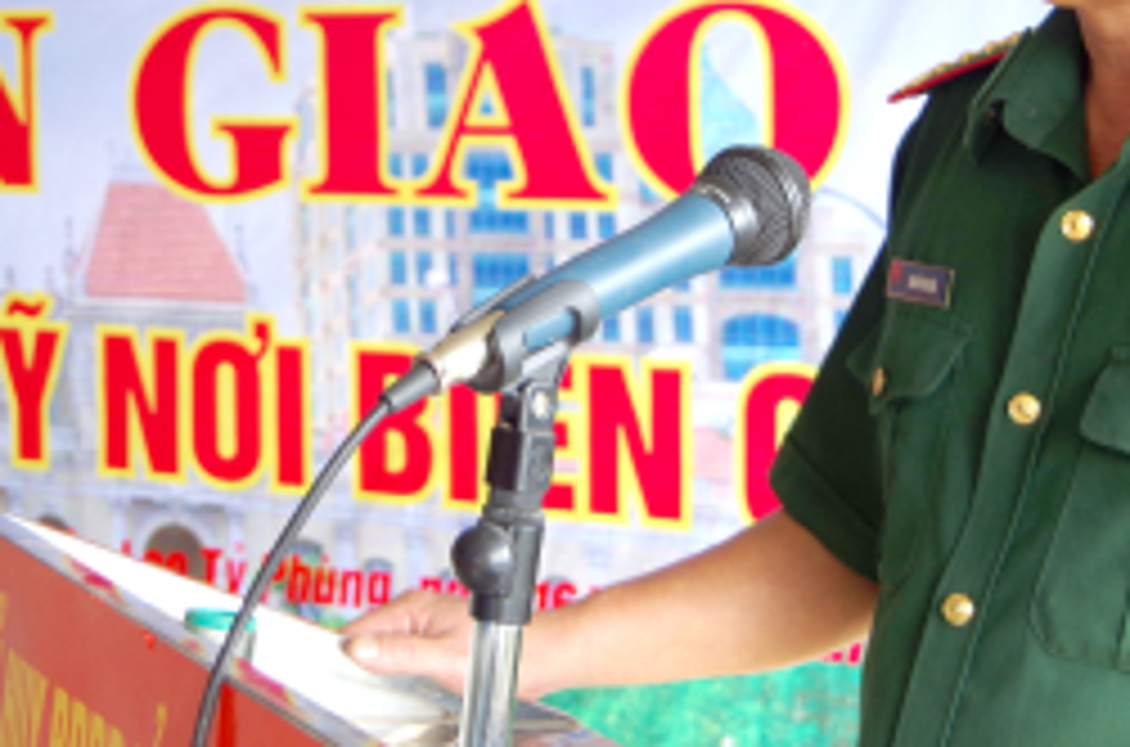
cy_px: 68
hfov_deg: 29.7
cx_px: 522
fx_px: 2129
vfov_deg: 19.5
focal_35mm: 68
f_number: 4
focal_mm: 21
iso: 100
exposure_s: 1/50
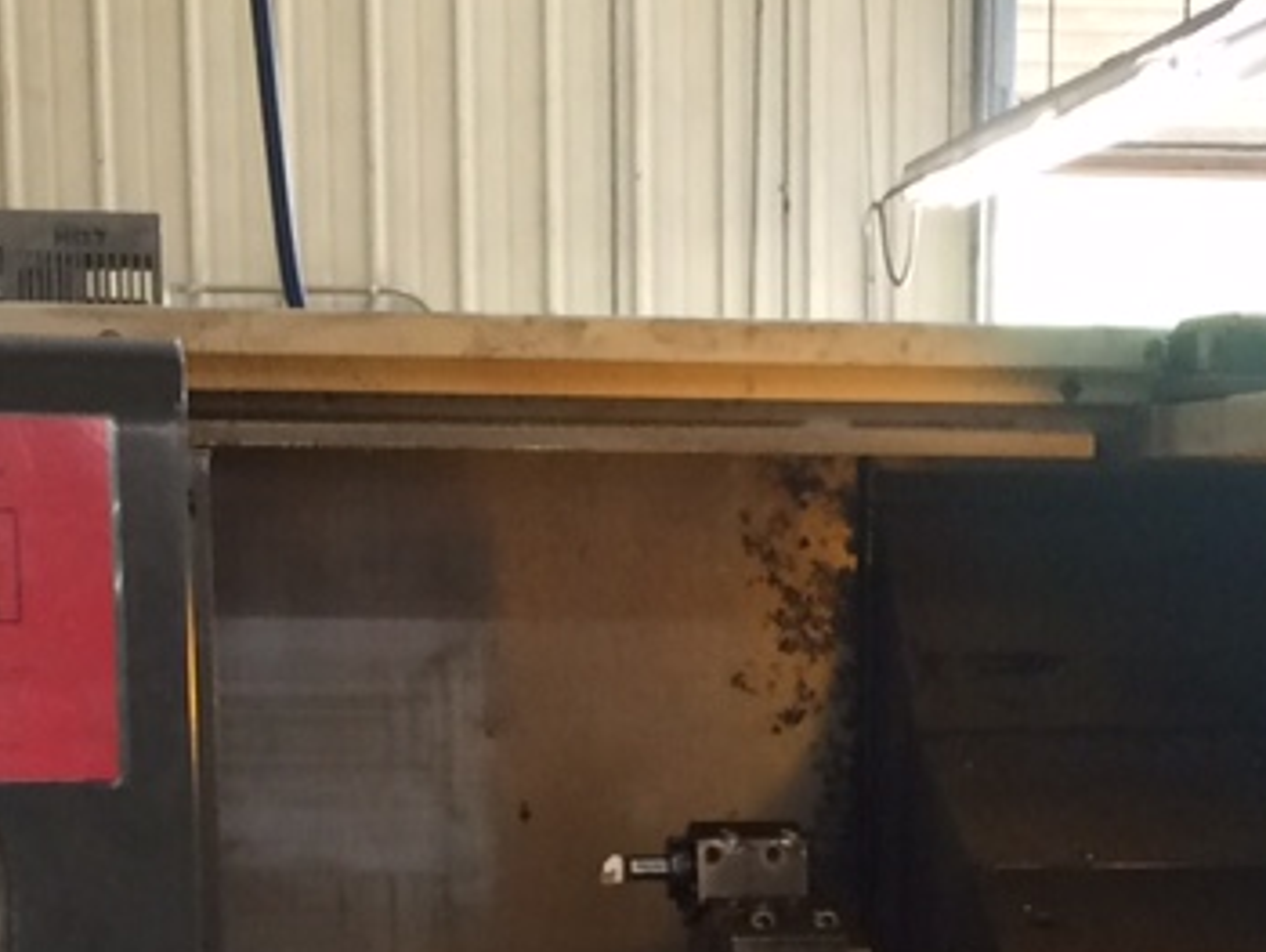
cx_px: 857
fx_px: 3879
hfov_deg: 18.5
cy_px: 1318
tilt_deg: -11.6
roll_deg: +0.3
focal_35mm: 106
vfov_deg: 13.4
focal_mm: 4.15
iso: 80
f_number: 2.2
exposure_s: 1/30
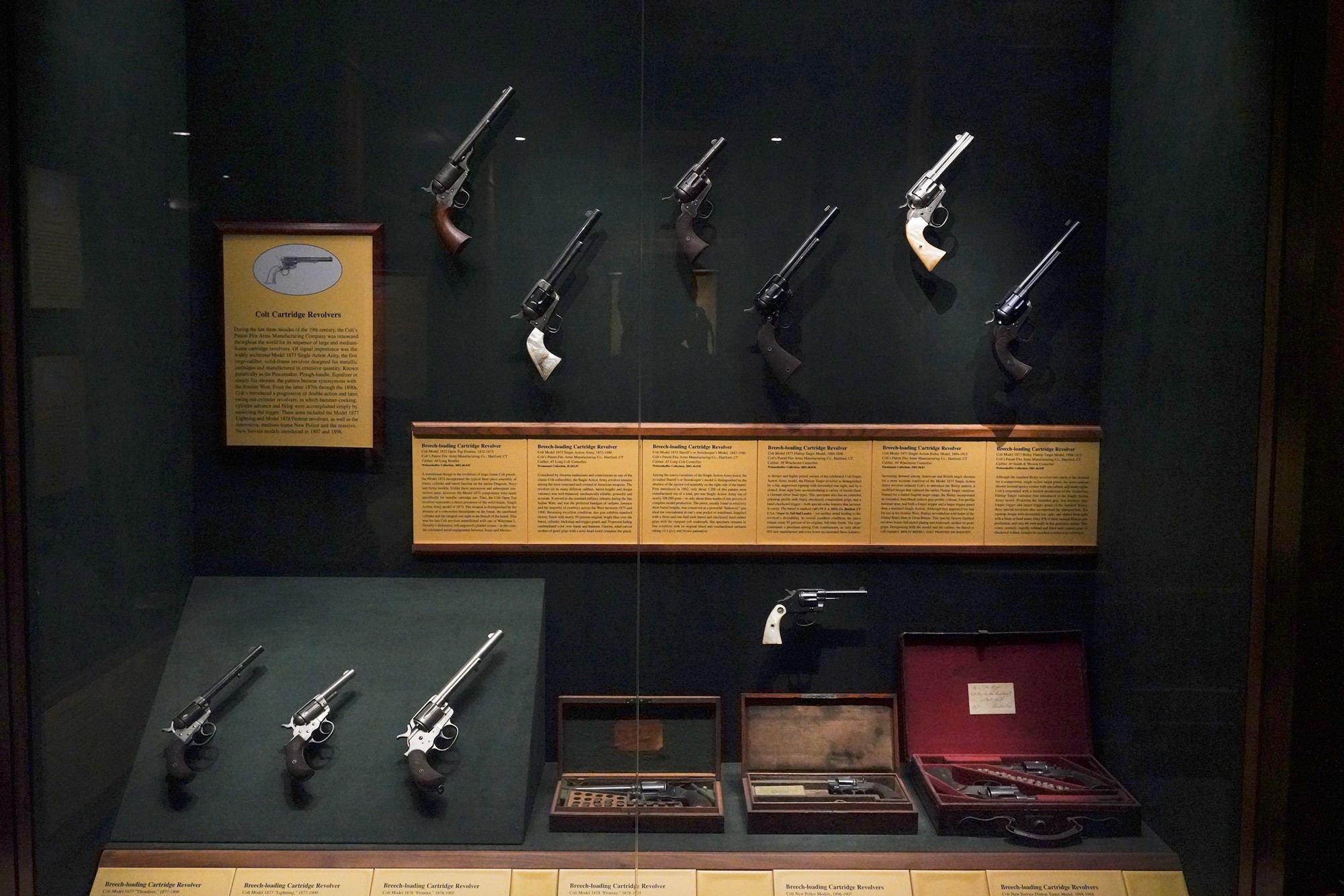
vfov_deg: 46.4
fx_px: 1045
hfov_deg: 65.5
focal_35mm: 28
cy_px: 448
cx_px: 672
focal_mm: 28
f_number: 6.3
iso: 8000
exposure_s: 1/100
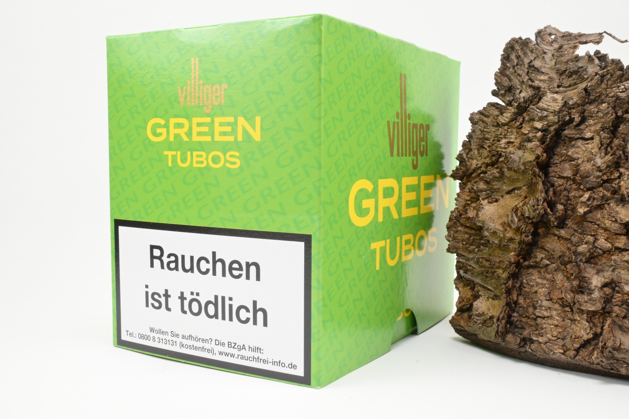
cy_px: 210
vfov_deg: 35.5
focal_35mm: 38
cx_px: 314
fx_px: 655
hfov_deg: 51.3
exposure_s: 1/15
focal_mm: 25
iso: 640
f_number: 22
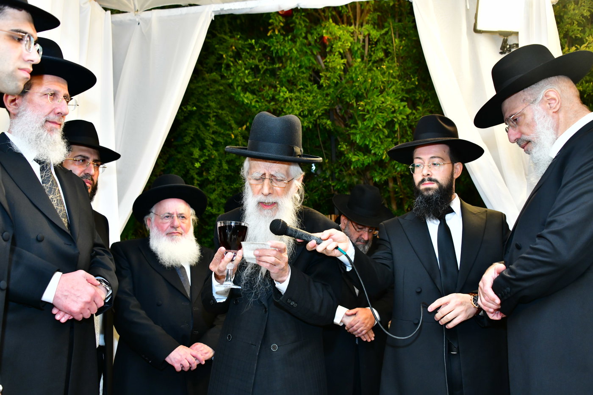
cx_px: 296
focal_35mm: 38
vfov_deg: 35.0
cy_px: 198
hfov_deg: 50.7
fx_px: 626
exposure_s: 1/125
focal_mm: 38
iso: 1600
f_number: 5.6
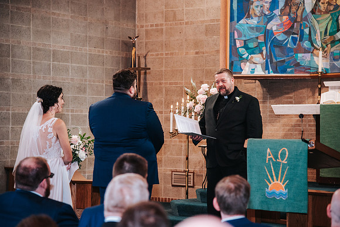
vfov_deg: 13.3
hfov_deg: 19.8
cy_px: 114
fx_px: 975
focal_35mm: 103
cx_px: 170
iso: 1000
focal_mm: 100
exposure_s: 1/200
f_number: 4
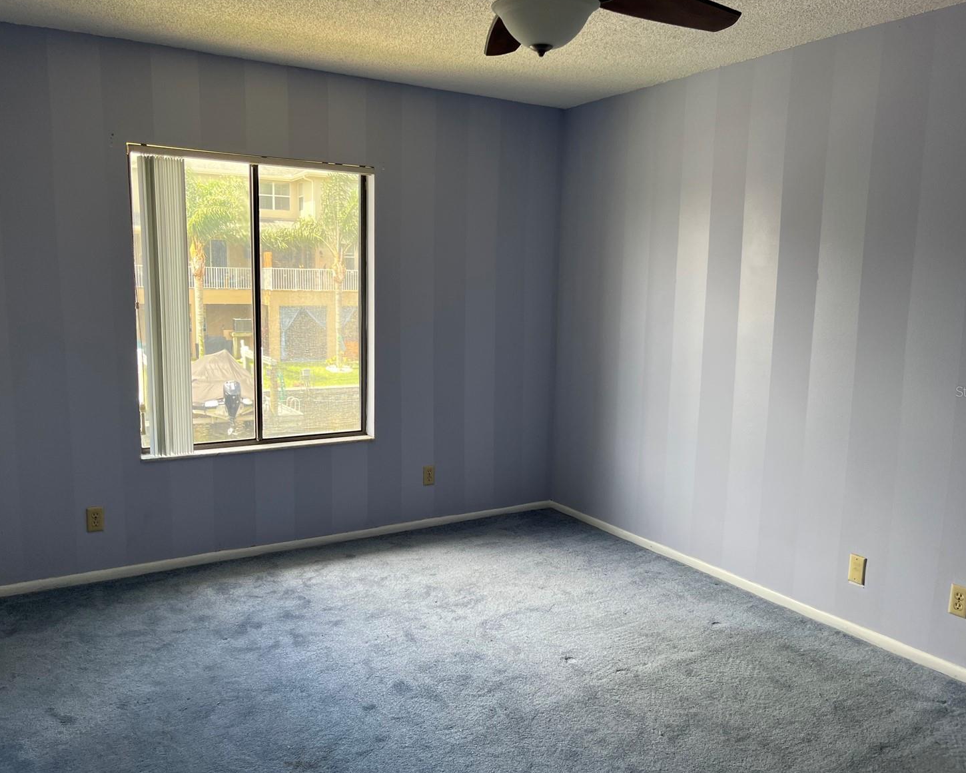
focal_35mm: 28
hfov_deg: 62.2
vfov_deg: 51.5
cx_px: 486
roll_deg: -1.3
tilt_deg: -8.7
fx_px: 801
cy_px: 391
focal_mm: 5.1
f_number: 1.6
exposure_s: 1/163
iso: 64
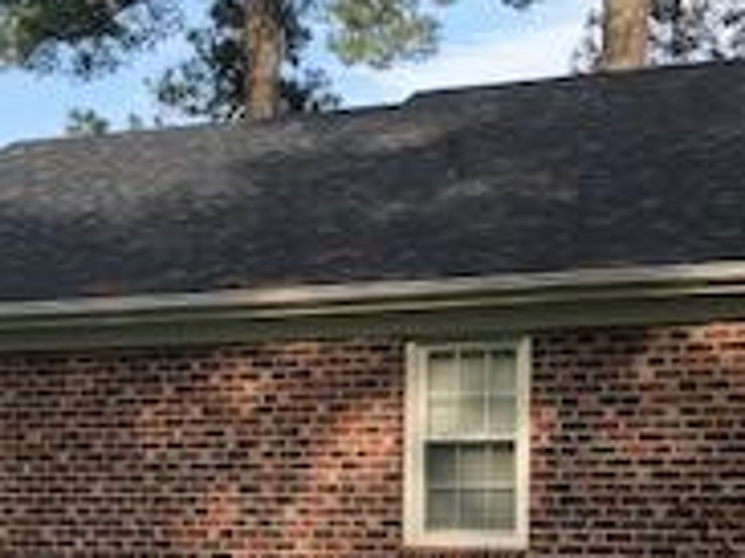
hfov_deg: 19.9
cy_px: 521
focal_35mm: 98
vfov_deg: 14.9
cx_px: 187
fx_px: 2108
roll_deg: +0.1
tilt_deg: -0.6
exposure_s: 1/1018
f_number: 1.8
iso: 20
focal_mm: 3.99
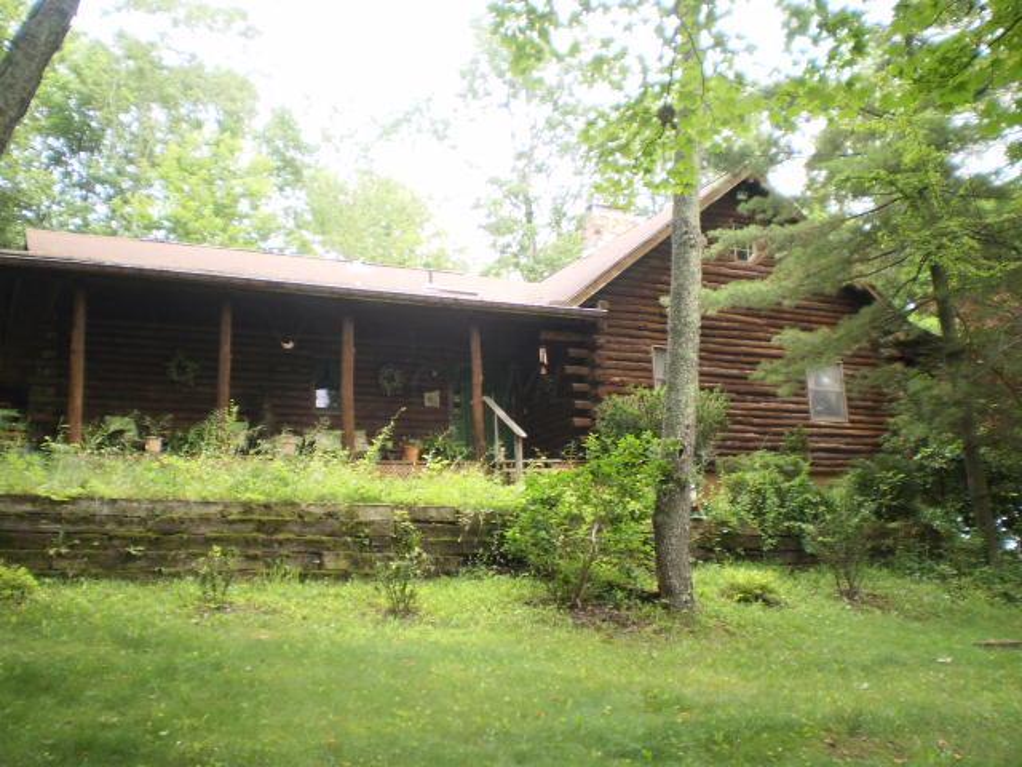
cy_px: 384
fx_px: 1063
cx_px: 511
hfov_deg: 51.4
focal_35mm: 36
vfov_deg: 39.7
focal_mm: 6.3
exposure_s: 1/60
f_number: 3.1
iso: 64
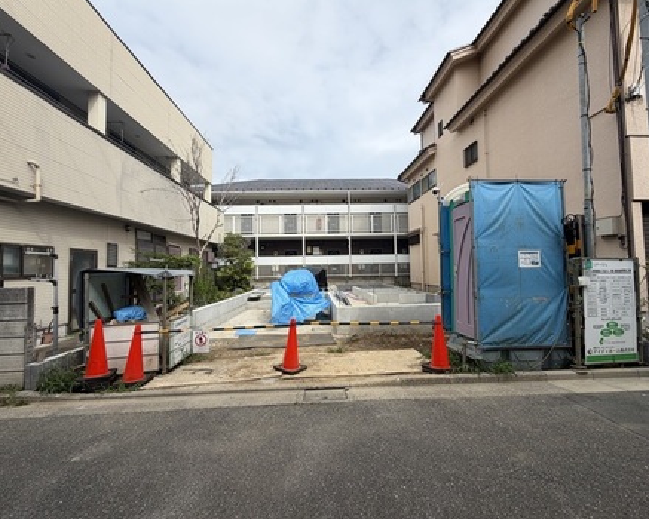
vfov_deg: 84.1
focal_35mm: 15
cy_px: 255
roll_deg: +0.9
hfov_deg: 96.8
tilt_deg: +2.7
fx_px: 288
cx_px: 331
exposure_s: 1/770
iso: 20
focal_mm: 2.22
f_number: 2.2
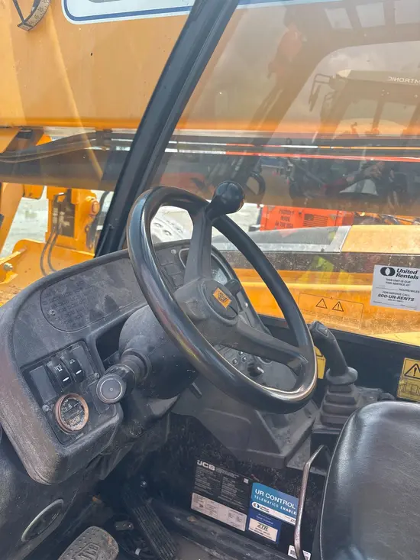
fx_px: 420
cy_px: 280
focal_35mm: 26
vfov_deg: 67.3
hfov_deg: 53.1
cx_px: 210
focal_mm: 5.96
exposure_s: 1/787
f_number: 1.6
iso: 50
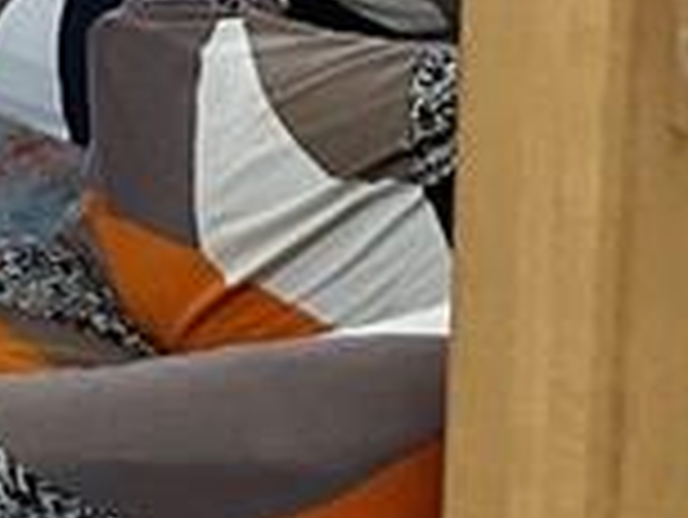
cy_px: -761
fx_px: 3859
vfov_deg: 7.2
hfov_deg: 9.6
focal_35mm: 194
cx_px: -639
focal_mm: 3
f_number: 1.8
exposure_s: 1/60
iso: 100
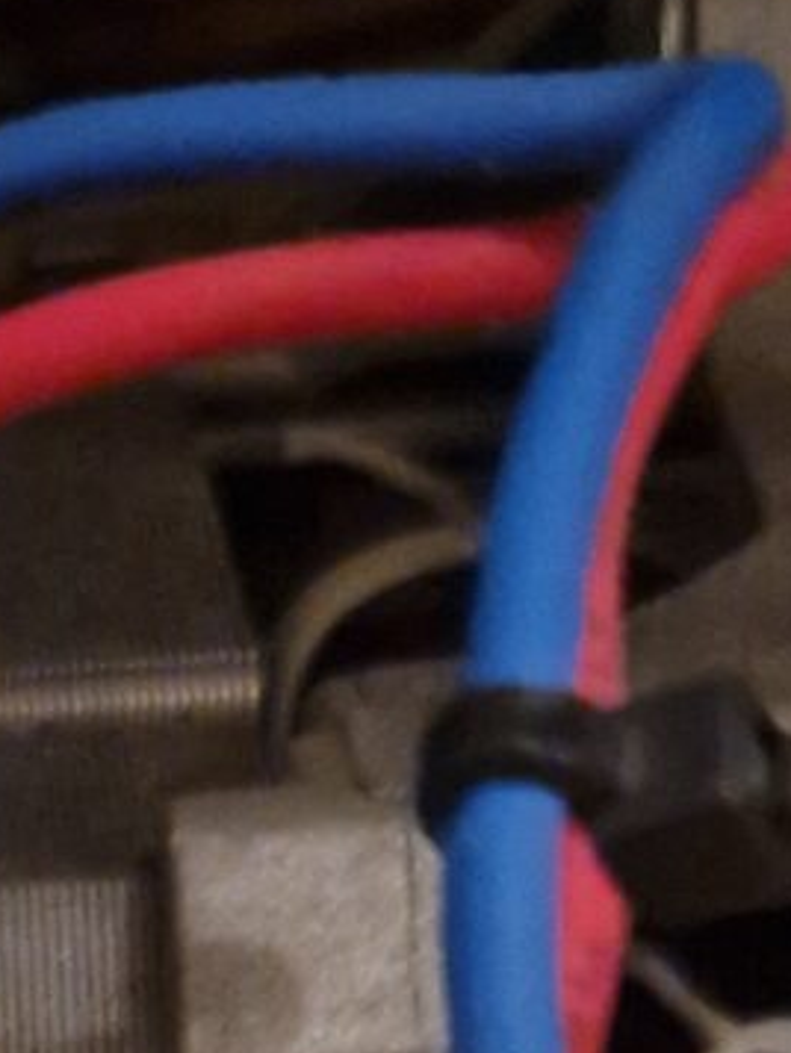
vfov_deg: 10.6
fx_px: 5024
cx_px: -891
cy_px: 2315
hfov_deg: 8.5
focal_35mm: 165
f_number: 1.8
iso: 800
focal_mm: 5.4
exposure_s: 1/25
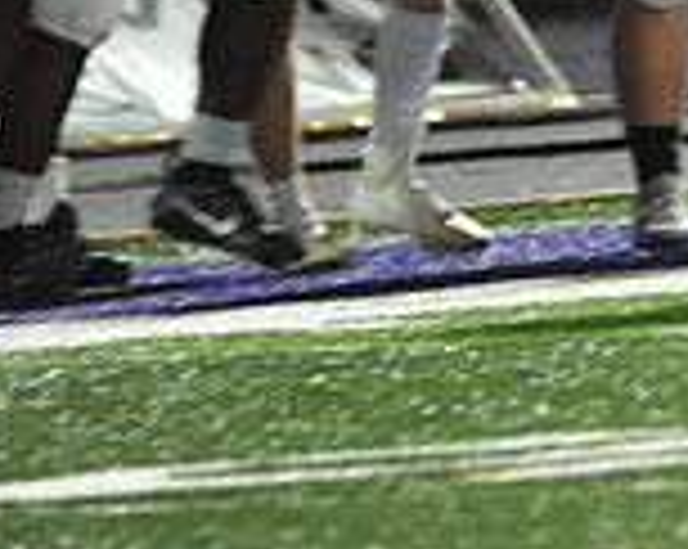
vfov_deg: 0.7
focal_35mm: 2136
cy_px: -306
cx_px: 1174
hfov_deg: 0.9
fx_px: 43438
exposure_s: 1/200
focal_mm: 600
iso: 4000
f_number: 6.3
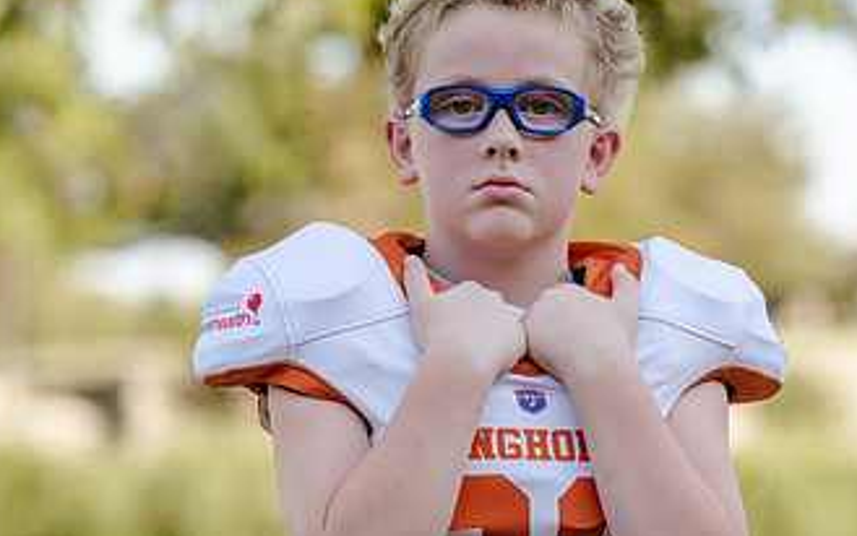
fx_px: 4907
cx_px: 525
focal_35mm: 210
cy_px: 352
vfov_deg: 6.3
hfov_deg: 10.0
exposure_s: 1/320
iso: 125
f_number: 3.2
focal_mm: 116
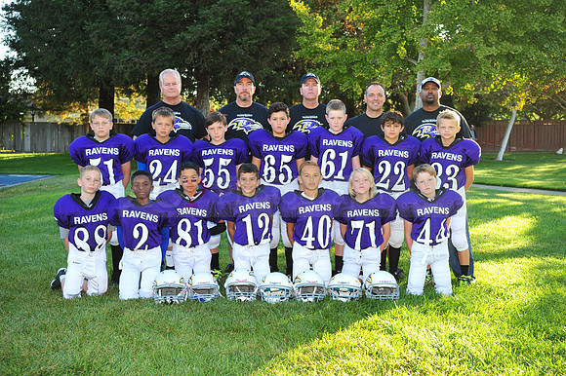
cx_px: 283
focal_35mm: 55
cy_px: 188
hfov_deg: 36.3
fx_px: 864
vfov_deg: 24.6
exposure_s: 1/60
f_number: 6.3
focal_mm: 55
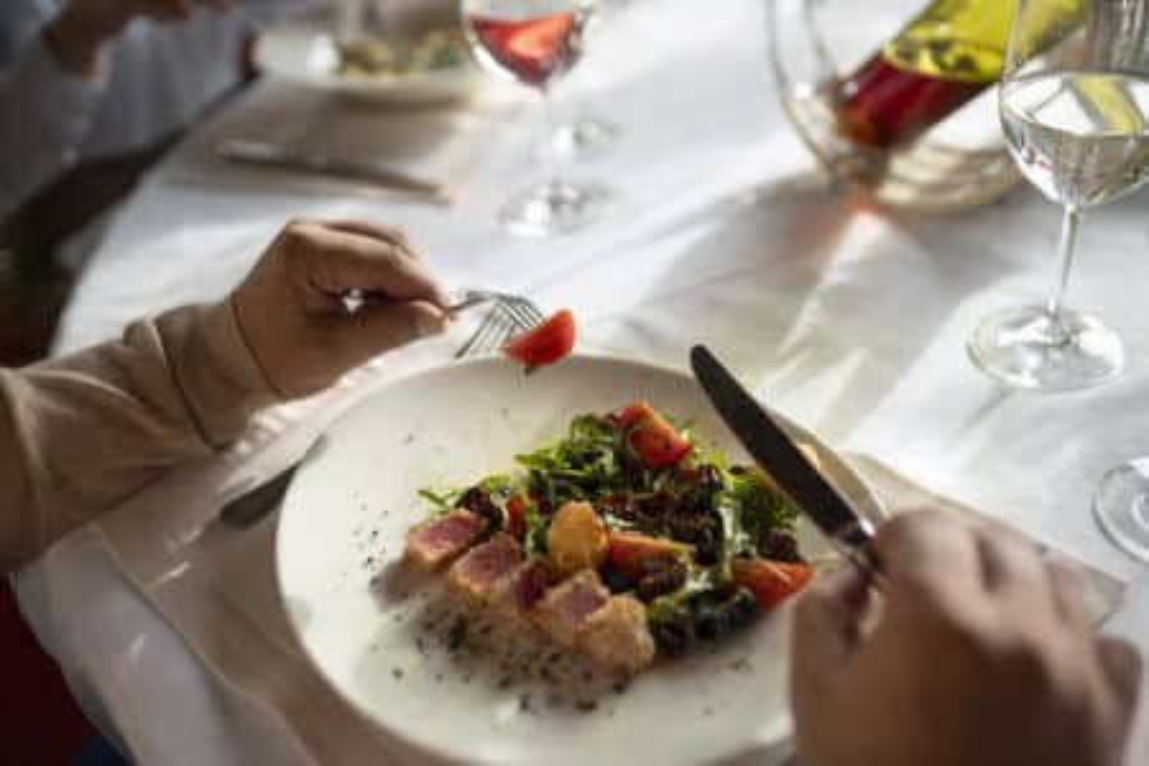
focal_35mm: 35
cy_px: 383
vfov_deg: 37.9
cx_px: 574
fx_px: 1117
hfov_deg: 54.4
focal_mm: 35
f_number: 2
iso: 400
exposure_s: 1/1600
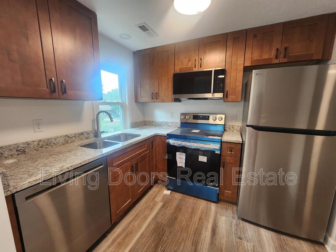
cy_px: 126
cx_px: 168
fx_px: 126
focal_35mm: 13
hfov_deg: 106.2
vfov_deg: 89.9
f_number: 2.2
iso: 200
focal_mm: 2.2
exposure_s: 1/60
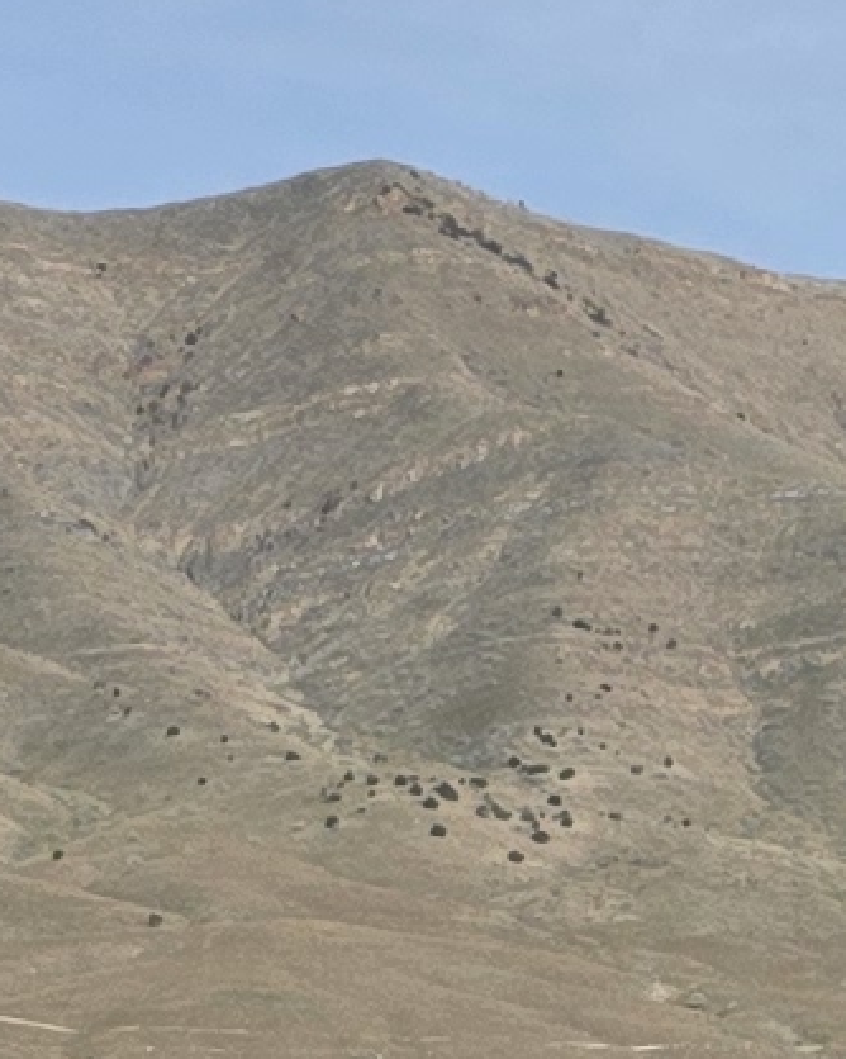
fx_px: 6734
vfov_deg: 8.8
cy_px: 1457
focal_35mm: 215
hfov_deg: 6.7
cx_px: 2292
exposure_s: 1/7944
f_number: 1.7
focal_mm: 6.25
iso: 64
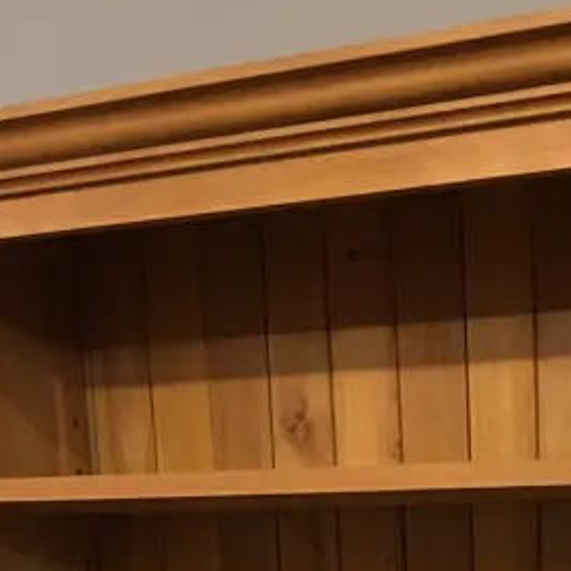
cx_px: 565
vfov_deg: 15.0
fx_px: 1829
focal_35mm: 98
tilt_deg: -14.8
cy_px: 1082
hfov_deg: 17.4
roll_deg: +0.2
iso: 50
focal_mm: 4.15
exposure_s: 1/17
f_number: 2.2
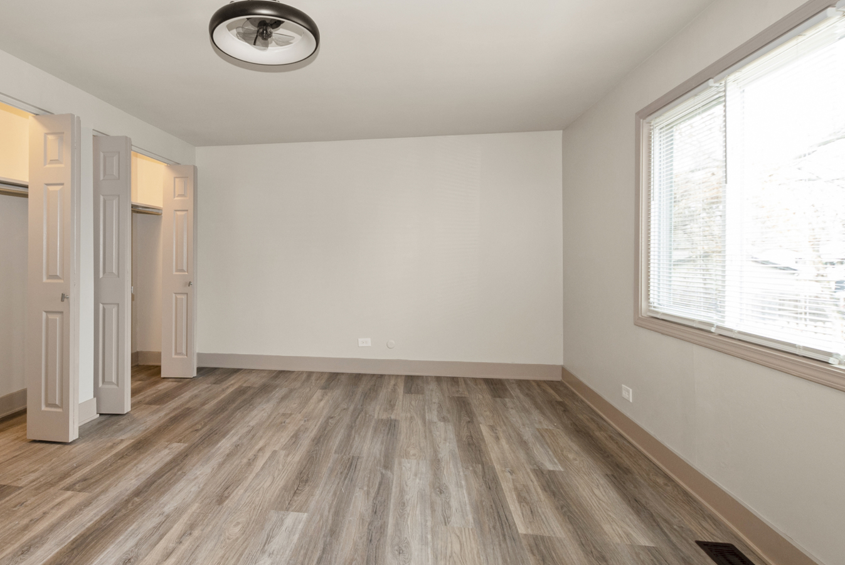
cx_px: 339
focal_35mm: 18
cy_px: 252
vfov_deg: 67.3
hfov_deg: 88.8
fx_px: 423
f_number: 7.1
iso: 320
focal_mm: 10
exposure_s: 1/8
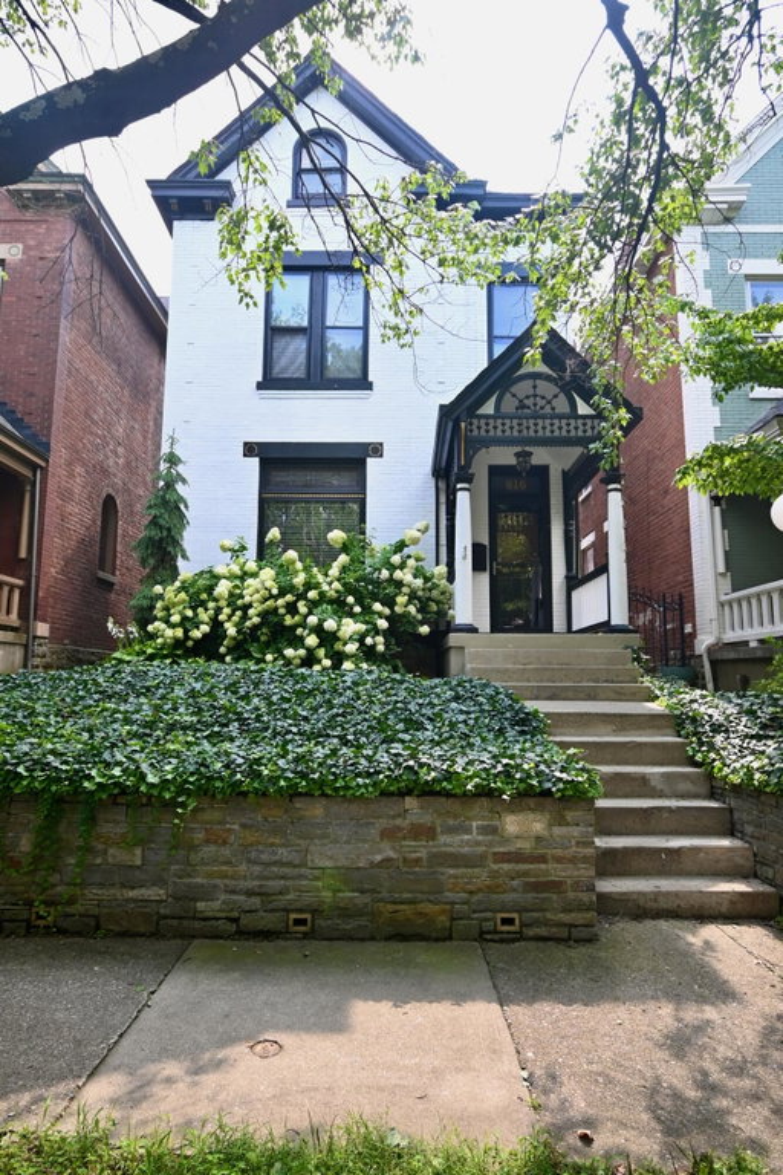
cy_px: 588
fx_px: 685
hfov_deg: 59.5
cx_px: 392
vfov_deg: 81.2
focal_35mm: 21
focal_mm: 14
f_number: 5
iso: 500
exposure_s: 1/250
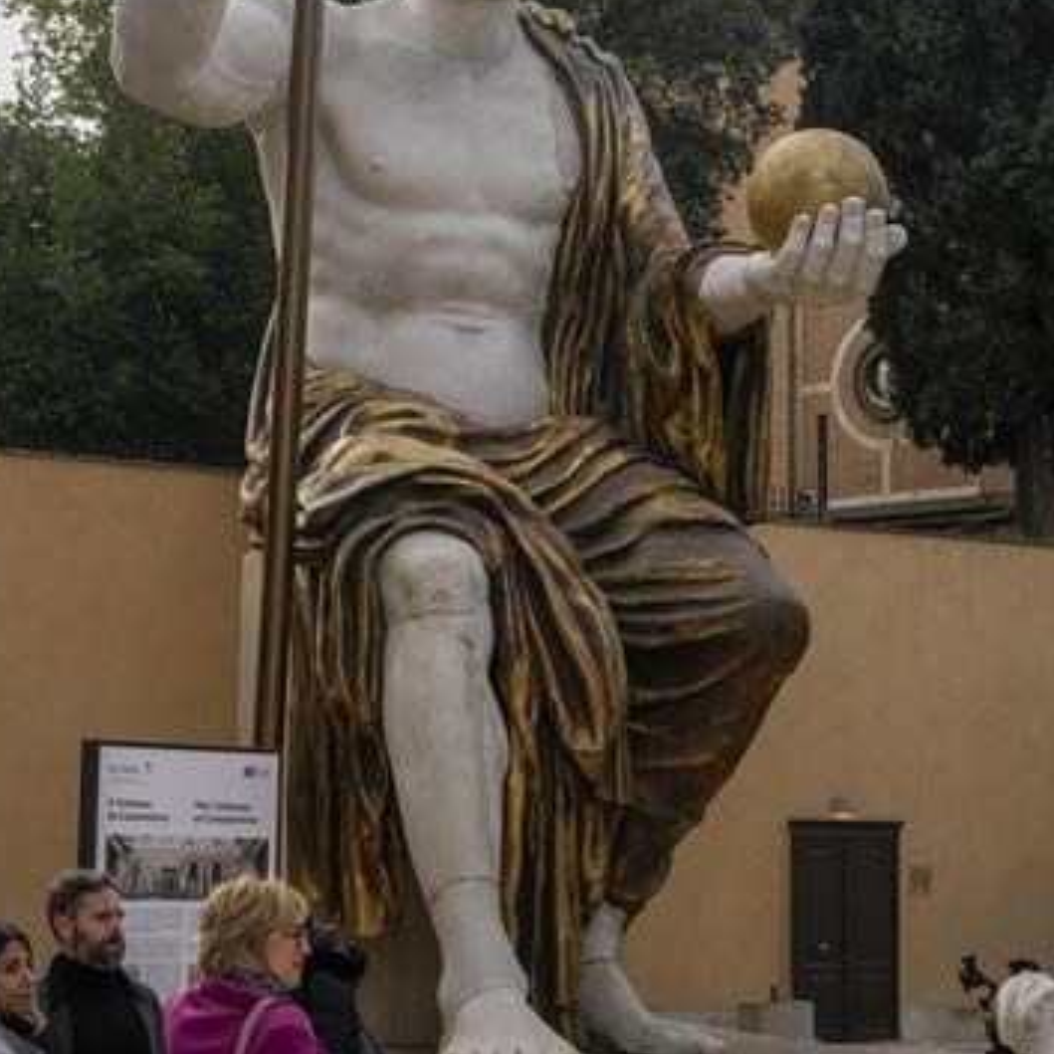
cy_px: 502
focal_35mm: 86
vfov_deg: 20.2
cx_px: 461
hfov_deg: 20.2
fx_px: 2963
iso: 100
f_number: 7.1
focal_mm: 55
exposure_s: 1/200
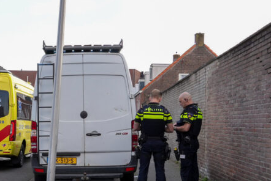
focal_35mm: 57
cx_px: 65
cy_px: 130
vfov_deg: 23.7
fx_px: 430
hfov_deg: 34.2
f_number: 8
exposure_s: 1/80
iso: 200
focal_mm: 24
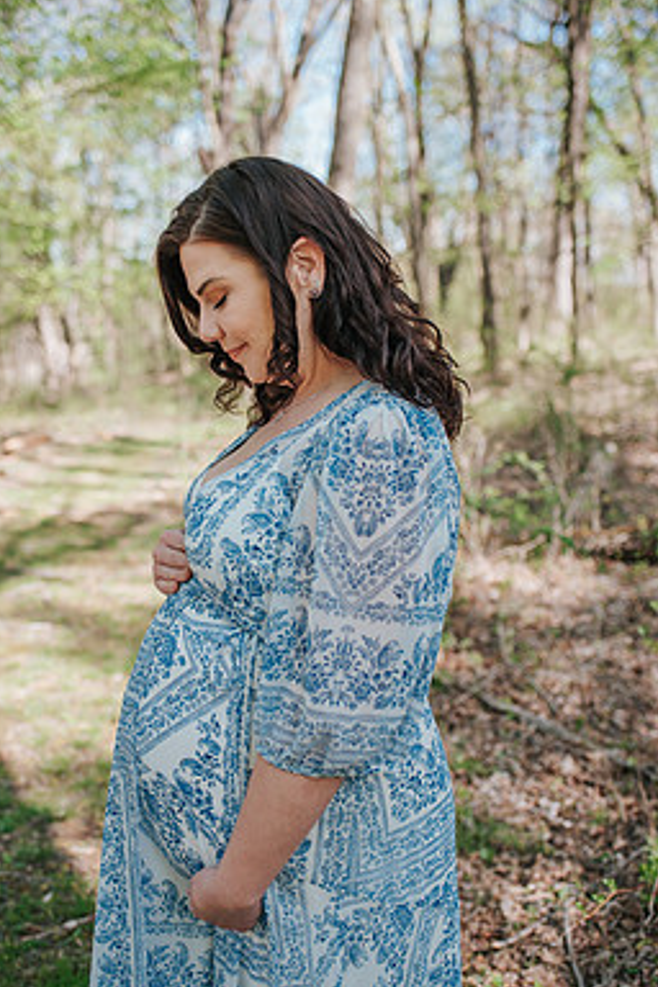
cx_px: 303
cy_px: 517
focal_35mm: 41
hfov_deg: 32.6
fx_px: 1124
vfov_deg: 47.4
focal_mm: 35
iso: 280
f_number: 2.5
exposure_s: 1/1000
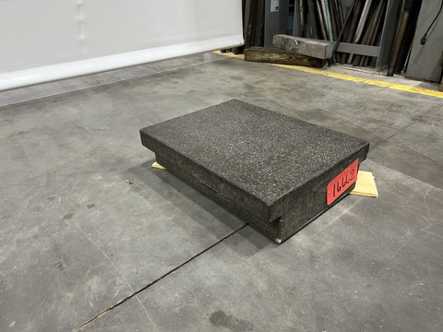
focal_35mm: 26
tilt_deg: -27.7
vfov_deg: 53.1
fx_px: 333
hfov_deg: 67.3
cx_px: 222
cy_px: 166
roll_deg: +2.2
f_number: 1.5
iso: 250
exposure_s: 1/60
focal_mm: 5.7
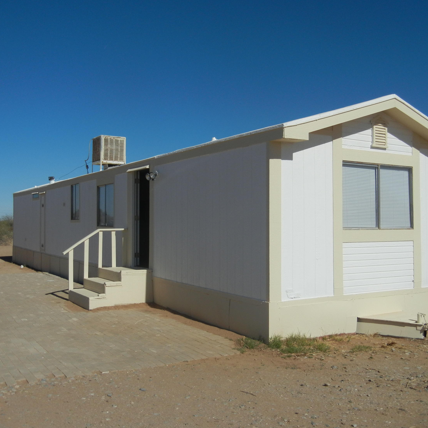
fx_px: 504
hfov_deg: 46.0
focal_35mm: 36
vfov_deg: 46.0
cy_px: 212
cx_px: 208
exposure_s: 1/1346
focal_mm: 5.4
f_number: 7
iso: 160
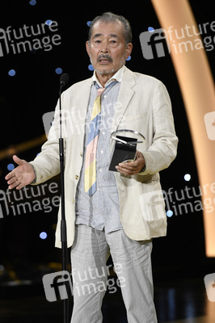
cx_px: 108
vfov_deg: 10.3
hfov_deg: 6.9
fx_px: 1795
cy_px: 162
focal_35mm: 200
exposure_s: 1/320
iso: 2000
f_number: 4
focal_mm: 200
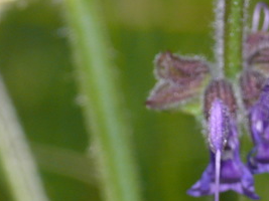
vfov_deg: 4.4
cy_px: 5
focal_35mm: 336
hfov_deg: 5.9
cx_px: 350
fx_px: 2610
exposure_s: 1/400
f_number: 5.6
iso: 100
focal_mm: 22.1
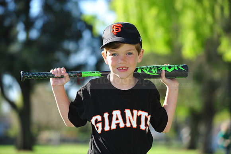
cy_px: 77
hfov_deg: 15.2
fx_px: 866
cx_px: 116
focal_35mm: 135
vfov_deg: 10.1
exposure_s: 1/400
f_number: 4.5
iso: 200
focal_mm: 135
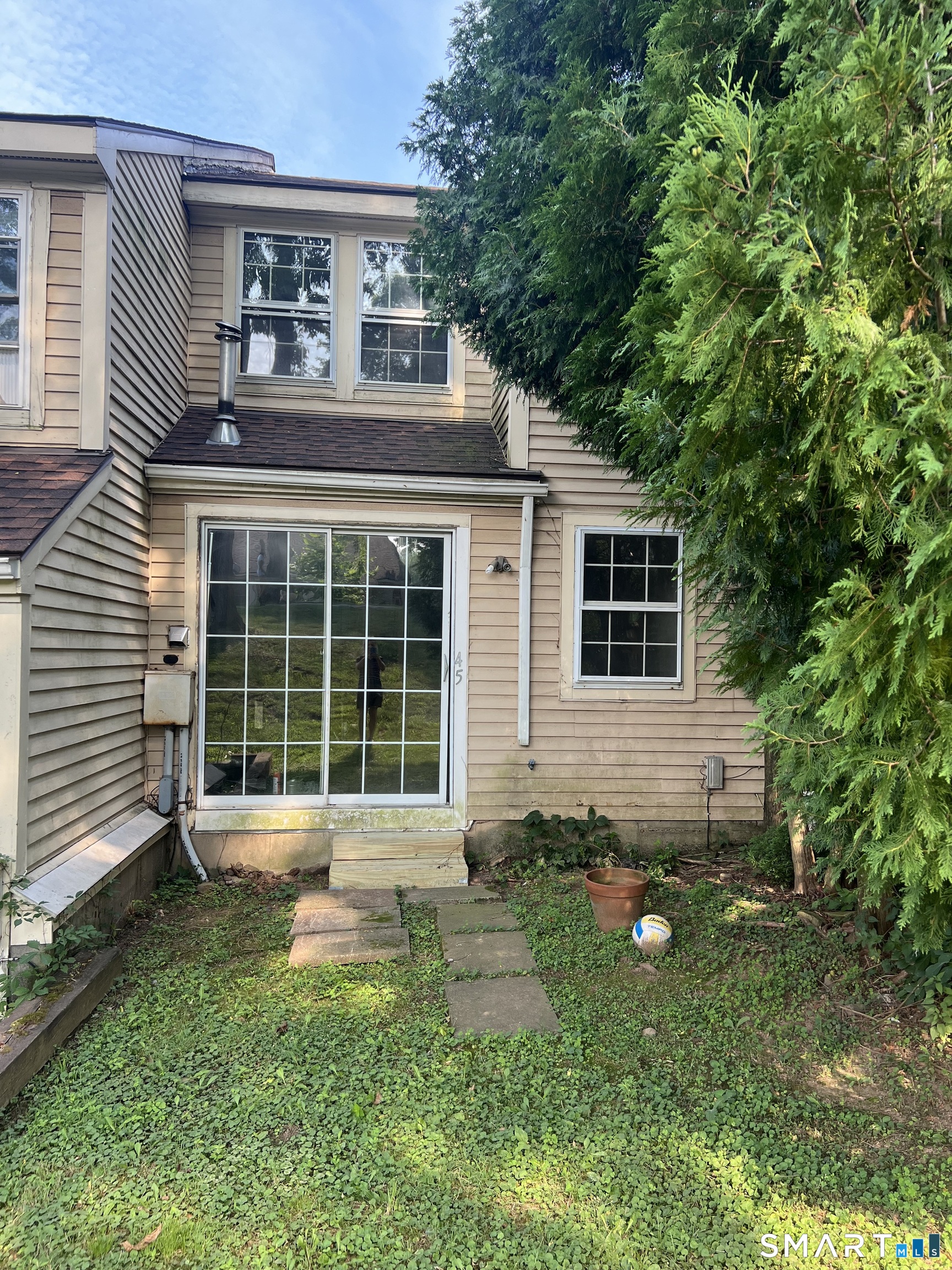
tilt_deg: +1.6
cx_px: 476
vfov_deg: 67.3
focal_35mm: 26
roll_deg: -0.4
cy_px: 635
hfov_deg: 53.1
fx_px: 953
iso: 50
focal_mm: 5.7
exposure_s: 1/397
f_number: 1.5
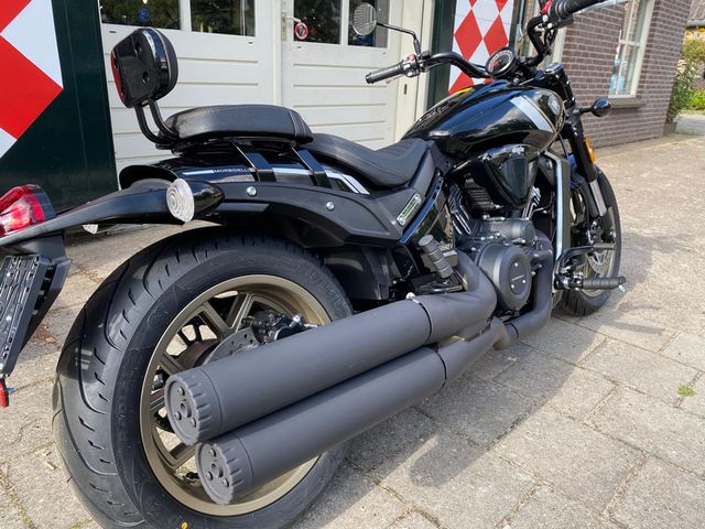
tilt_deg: -19.4
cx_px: 352
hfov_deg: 67.3
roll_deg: -2.4
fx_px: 530
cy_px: 264
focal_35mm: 26
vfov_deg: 53.1
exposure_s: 1/326
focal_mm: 4.25
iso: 32
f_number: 1.8
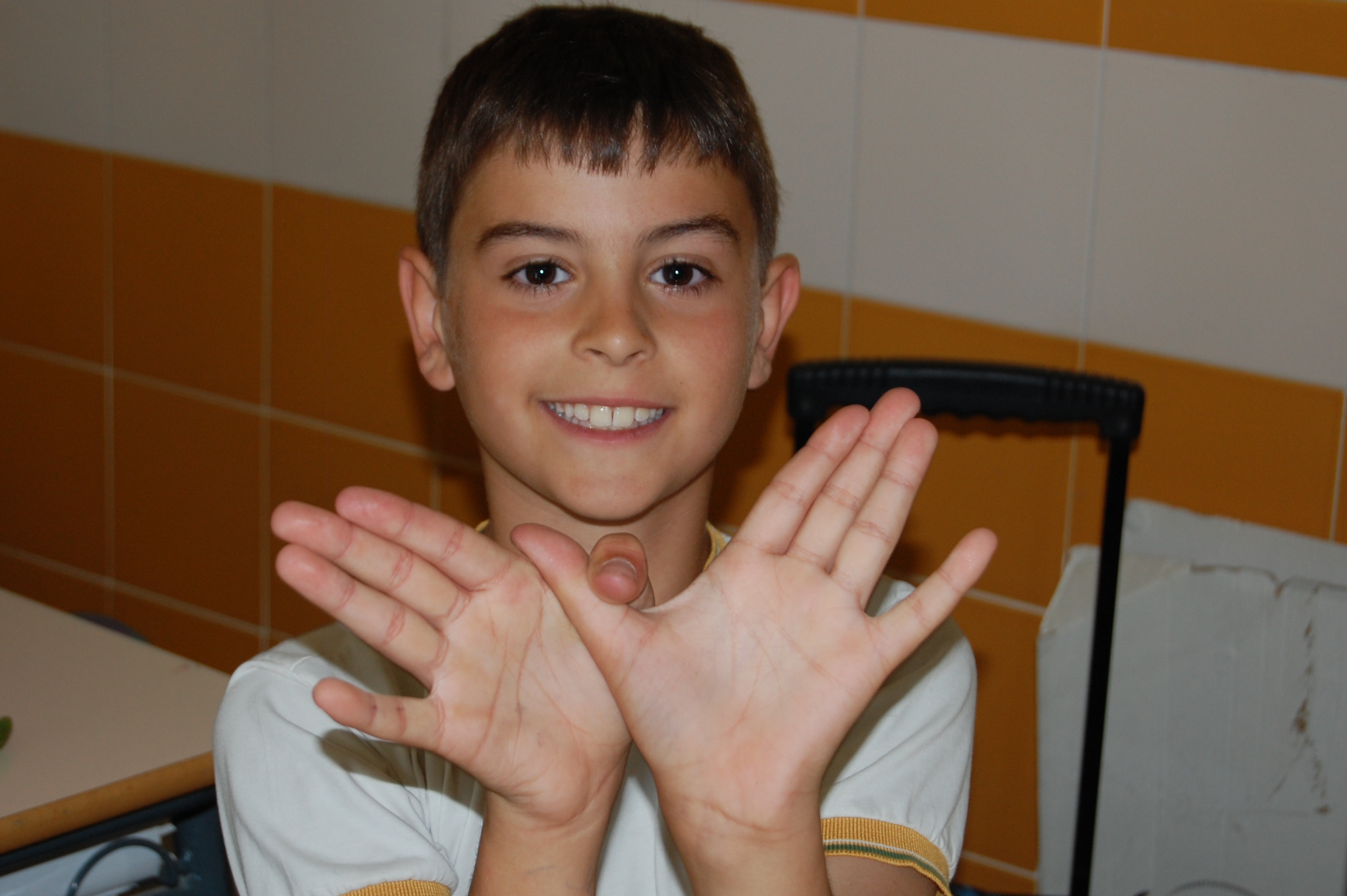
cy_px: 485
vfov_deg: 16.4
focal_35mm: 83
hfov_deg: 24.5
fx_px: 3103
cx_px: 640
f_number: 5.6
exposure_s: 1/60
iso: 400
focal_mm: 50
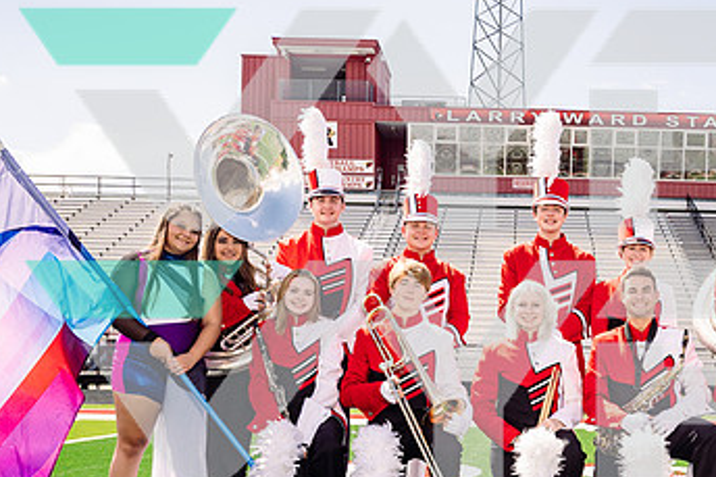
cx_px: 556
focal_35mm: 54
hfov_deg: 35.9
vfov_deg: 24.7
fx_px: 1073
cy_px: 372
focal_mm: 32
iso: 64
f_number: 7.1
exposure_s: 1/200
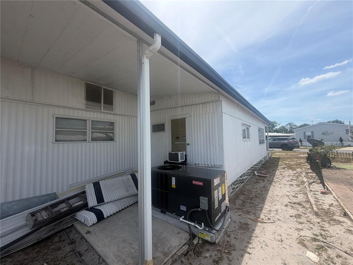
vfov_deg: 85.7
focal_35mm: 14
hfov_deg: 102.1
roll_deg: +2.0
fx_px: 143
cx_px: 176
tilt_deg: +2.2
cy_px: 132
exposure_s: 1/770
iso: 25
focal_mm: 2.22
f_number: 2.2
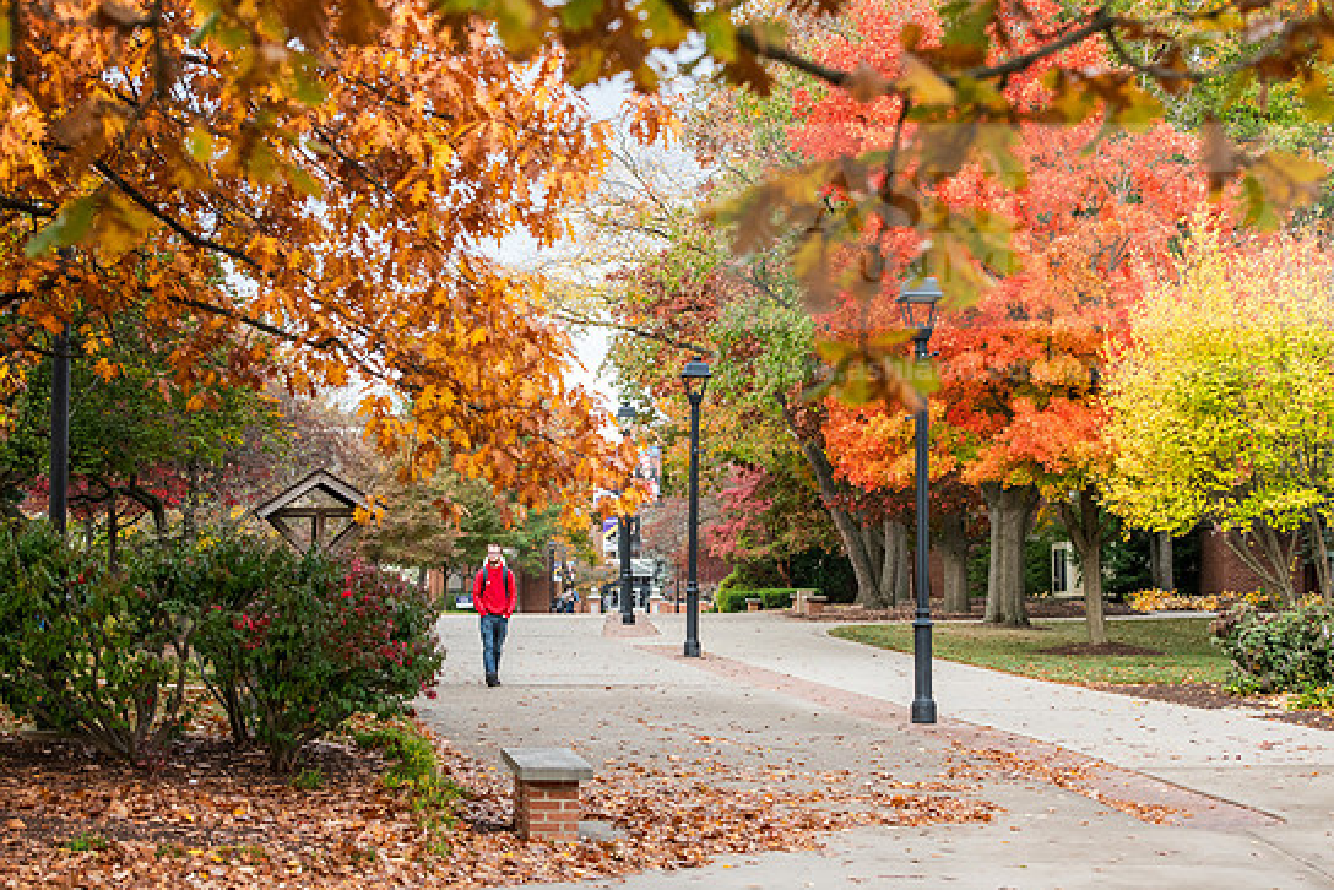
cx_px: 642
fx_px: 2965
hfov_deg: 25.4
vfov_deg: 17.1
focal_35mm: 80
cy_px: 420
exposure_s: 1/320
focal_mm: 75
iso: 500
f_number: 4.5
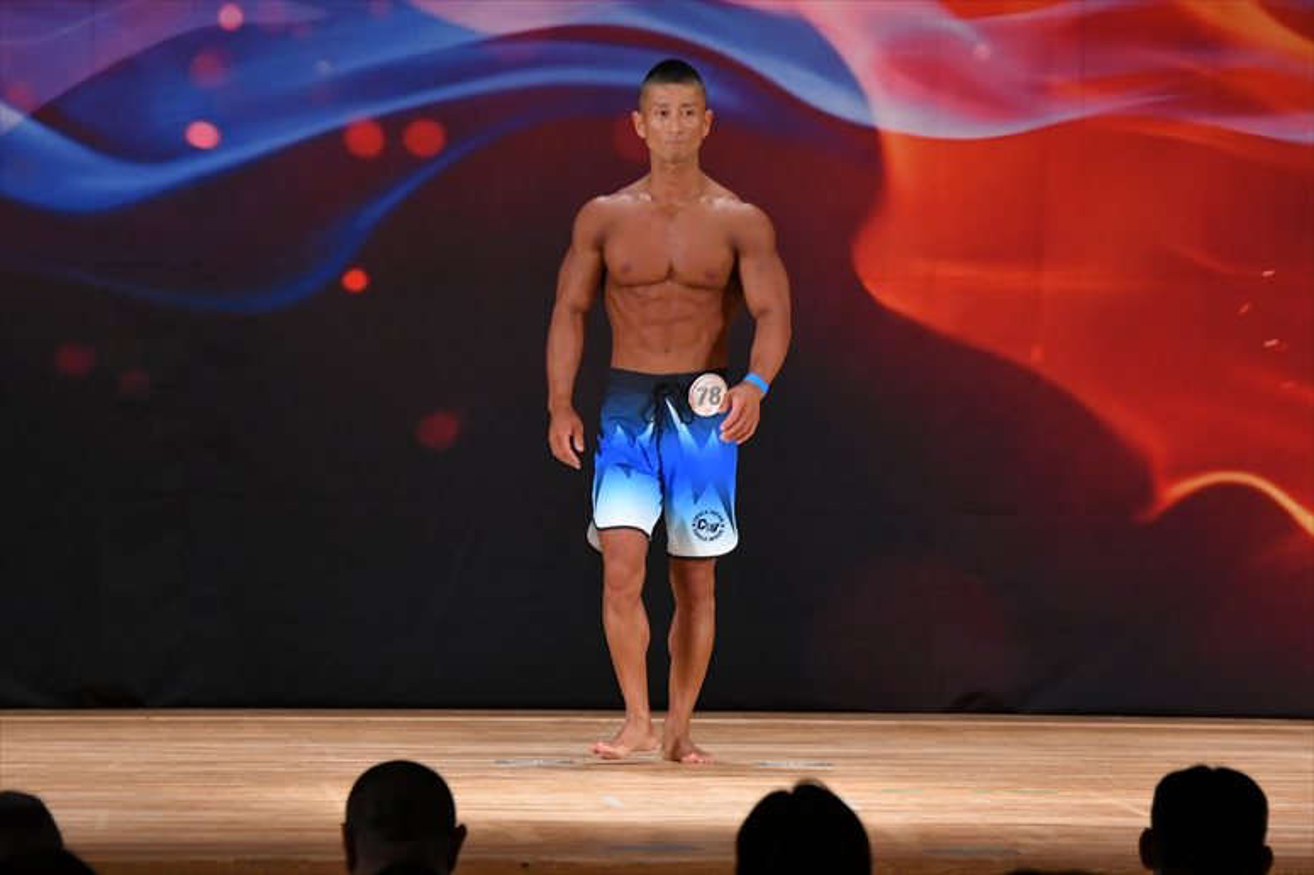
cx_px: 657
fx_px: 9850
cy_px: 438
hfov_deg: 7.6
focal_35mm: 270
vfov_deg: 5.1
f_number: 5.6
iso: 3200
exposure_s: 1/400
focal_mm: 180
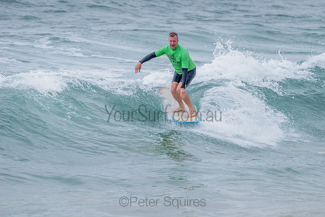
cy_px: 99
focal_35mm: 613
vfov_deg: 2.2
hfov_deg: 3.4
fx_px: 5535
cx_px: 199
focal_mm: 500
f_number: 5.6
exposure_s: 1/2000
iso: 720
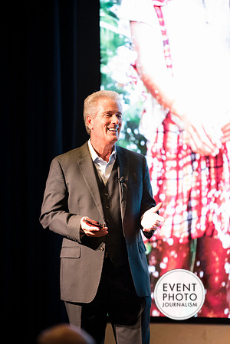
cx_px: 115
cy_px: 172
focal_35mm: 200
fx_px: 1917
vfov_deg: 10.3
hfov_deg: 6.9
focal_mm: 200
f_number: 2.8
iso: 3600
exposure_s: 1/125
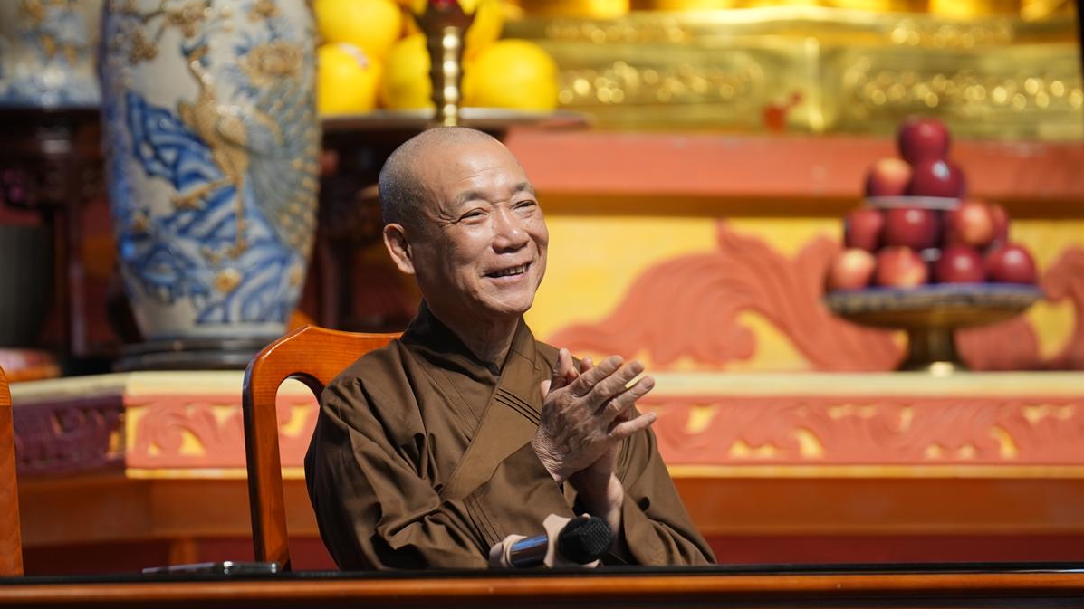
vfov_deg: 3.9
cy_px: 336
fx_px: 9053
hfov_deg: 6.9
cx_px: 542
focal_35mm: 315
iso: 320
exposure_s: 1/100
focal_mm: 200
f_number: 3.2
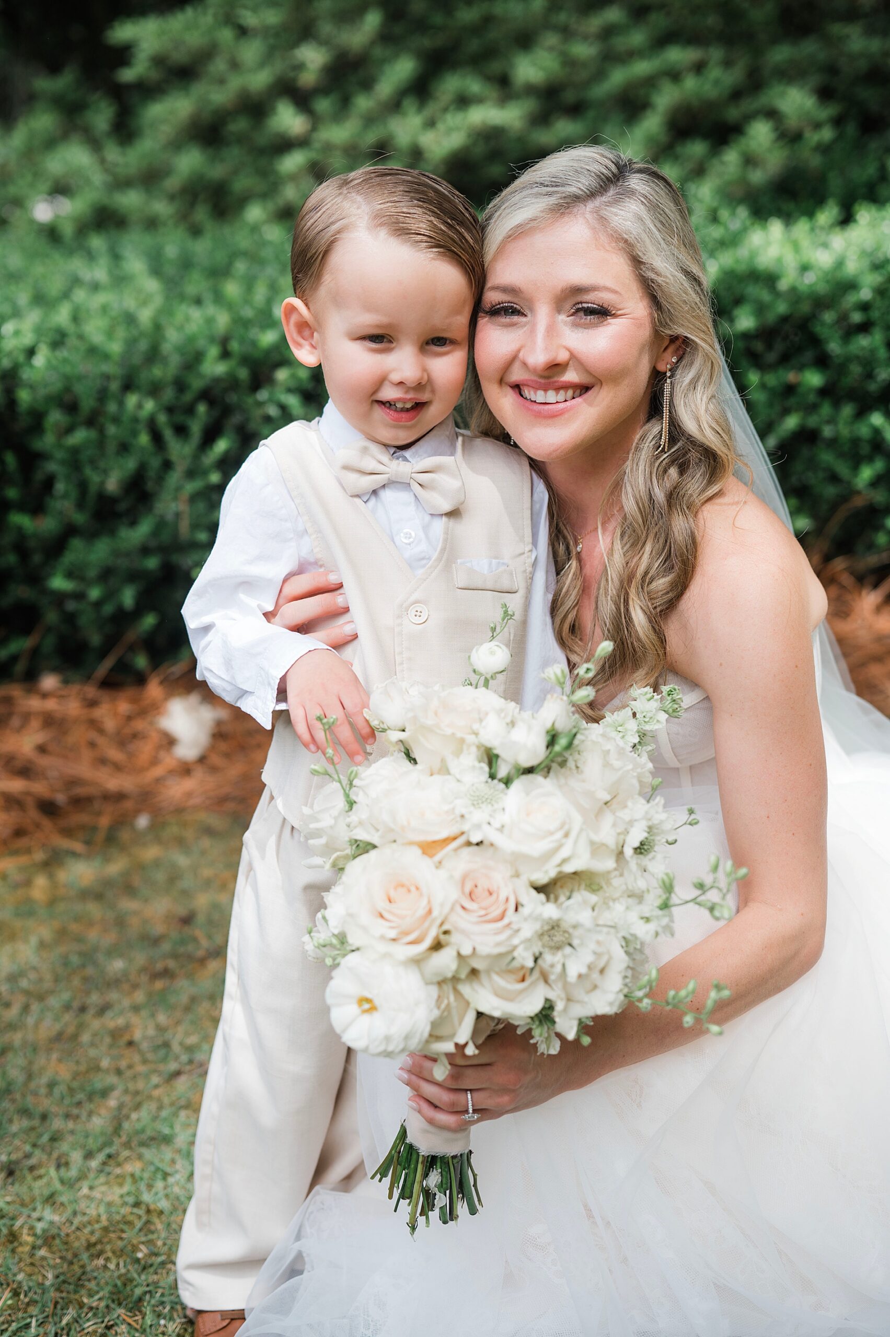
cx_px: 445
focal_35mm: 50
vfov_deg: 39.6
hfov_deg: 27.0
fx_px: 1857
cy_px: 668
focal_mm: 50
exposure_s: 1/800
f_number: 2.8
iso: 125
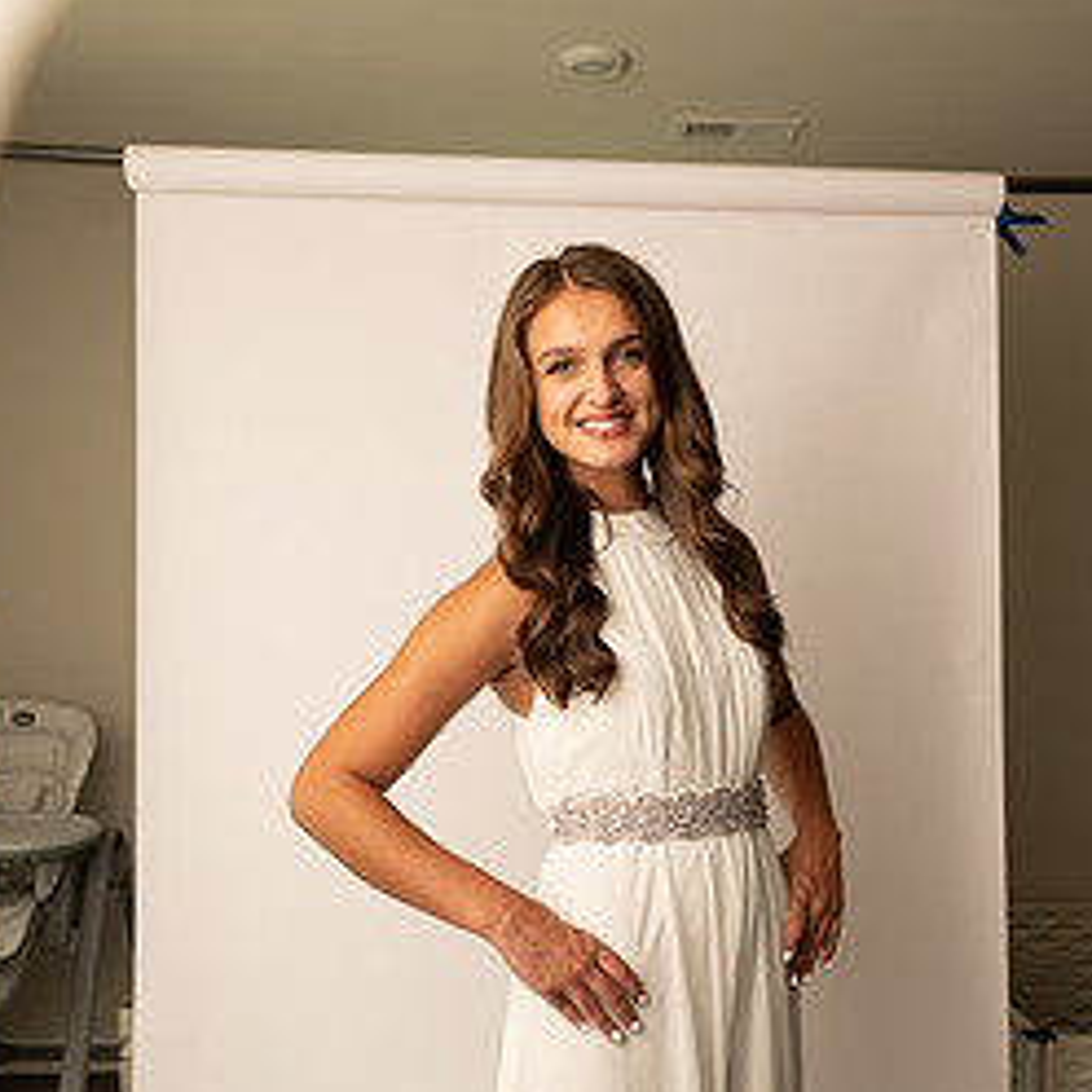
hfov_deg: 44.9
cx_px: 603
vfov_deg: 44.6
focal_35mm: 37
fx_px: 1321
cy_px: 665
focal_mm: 24
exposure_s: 1/160
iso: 100
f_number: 3.2
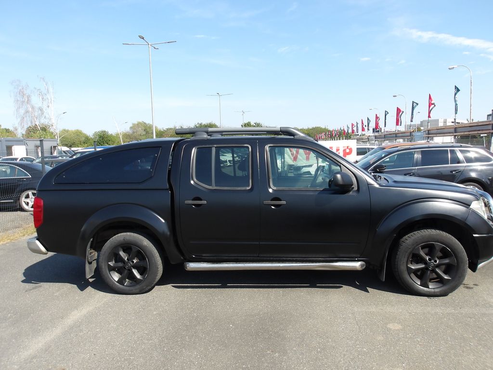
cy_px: 185
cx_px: 246
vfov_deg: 51.4
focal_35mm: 27
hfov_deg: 65.3
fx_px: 385
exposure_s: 1/794
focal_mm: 4.9
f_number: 3
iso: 100
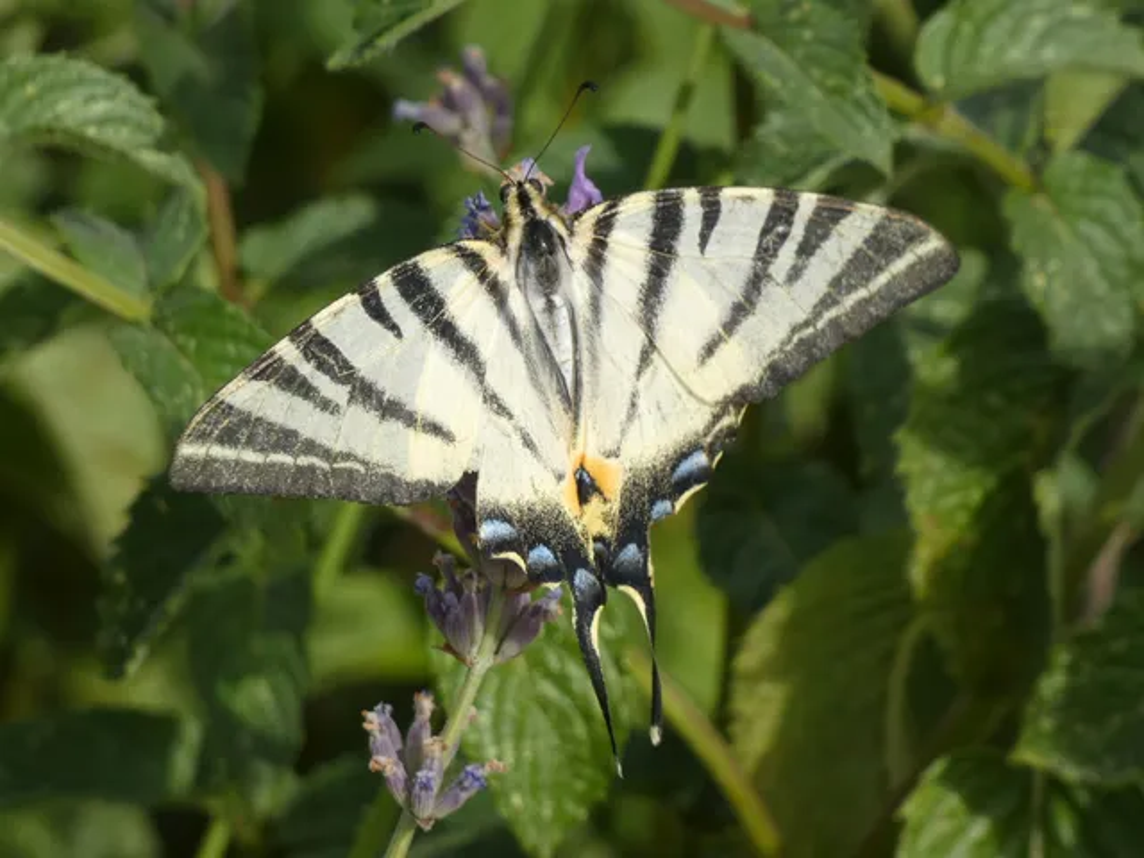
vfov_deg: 3.6
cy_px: 429
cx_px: 572
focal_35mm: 413
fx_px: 13649
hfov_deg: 4.8
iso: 80
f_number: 5.6
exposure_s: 1/200
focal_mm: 74
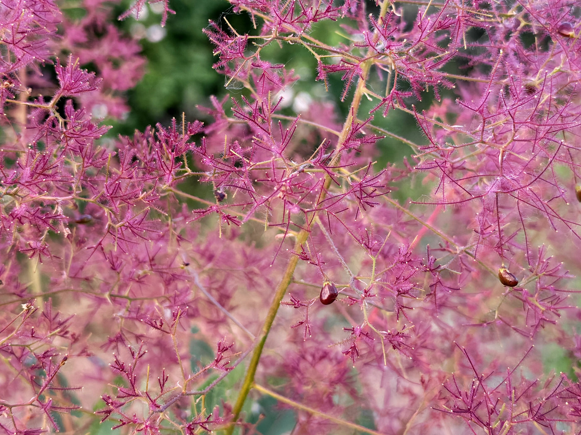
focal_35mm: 48
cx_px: 290
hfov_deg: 39.7
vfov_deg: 30.2
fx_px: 805
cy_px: 218
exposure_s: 1/100
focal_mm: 6.12
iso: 200
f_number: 1.9
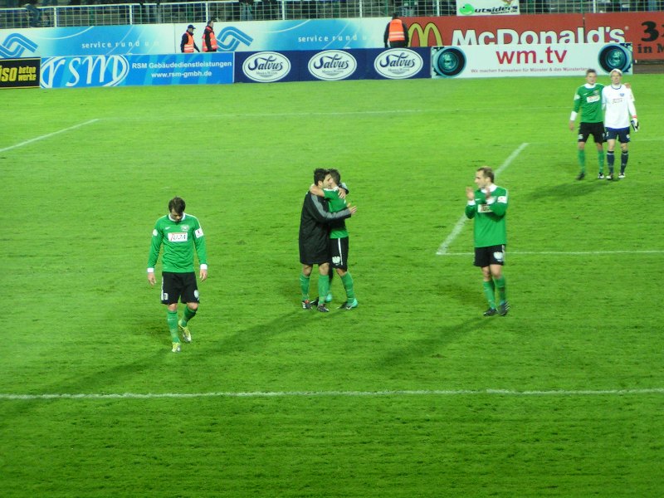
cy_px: 249
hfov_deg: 13.2
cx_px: 332
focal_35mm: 150
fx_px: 2877
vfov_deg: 9.9
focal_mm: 22.9
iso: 200
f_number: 3.5
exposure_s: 1/25
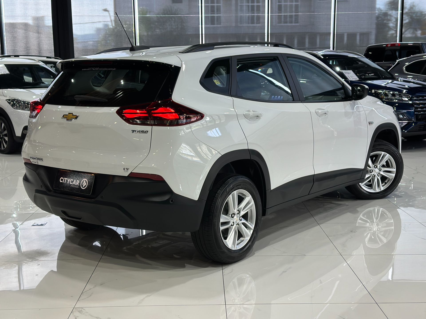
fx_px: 591
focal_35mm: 48
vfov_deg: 30.3
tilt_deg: -9.2
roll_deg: +0.6
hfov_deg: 39.7
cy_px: 160
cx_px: 213
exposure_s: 1/170
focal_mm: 6.86
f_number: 1.78
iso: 125
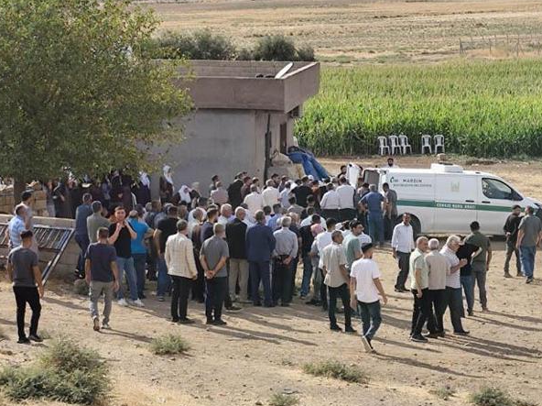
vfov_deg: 12.2
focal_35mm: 121
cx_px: 299
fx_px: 1893
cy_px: 168
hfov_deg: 16.3
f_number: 1.65
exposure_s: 1/1263
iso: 50
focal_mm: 6.14
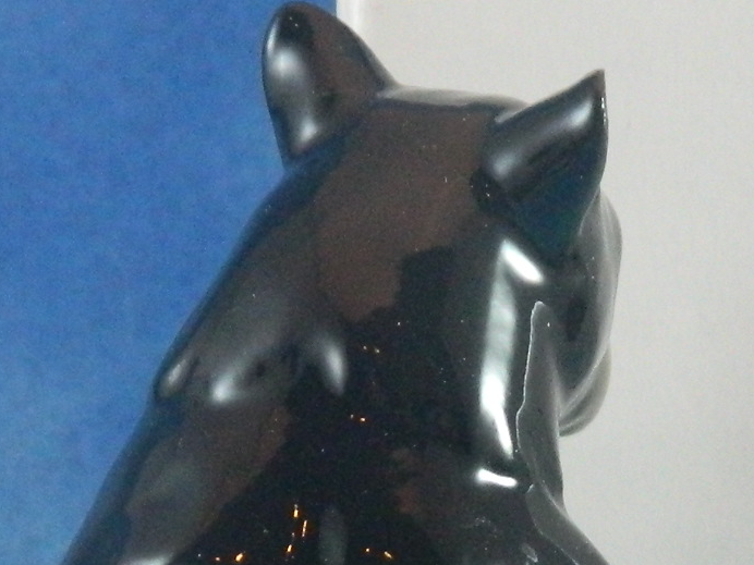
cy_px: 797
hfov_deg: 11.2
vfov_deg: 8.3
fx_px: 3834
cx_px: 586
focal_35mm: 176
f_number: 3.6
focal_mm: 8.4
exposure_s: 1/40
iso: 400
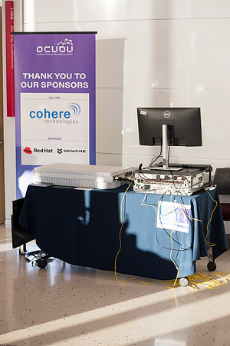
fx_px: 671
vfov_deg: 28.8
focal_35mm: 70
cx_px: 115
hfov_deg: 19.5
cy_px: 173
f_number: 4
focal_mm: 70
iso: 800
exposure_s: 1/1250
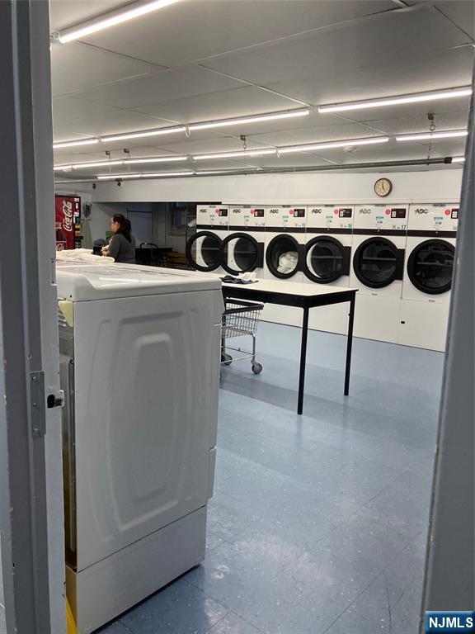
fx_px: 512
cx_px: 238
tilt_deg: -8.4
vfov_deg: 63.4
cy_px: 317
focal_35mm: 28
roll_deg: -2.0
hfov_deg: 49.7
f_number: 1.8
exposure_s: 1/120
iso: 40
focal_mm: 3.99
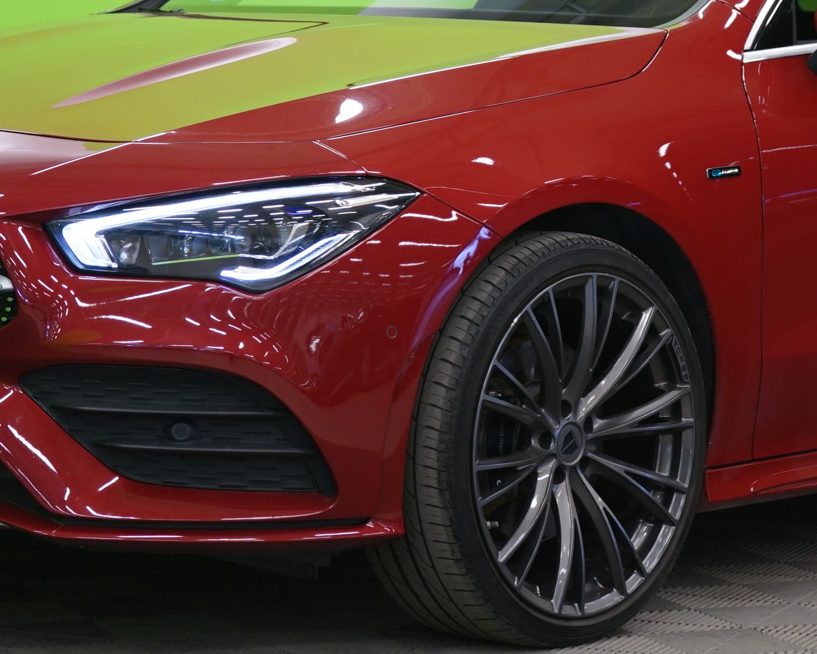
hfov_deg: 14.9
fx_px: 3119
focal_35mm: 129
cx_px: 544
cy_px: 65
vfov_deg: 11.9
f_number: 4.5
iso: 400
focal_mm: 49
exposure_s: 1/8
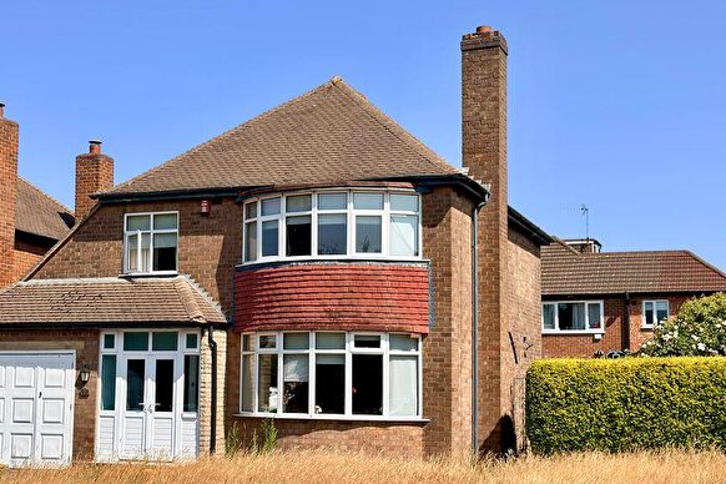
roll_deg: +0.2
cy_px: 271
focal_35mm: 55
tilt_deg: +5.5
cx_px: 296
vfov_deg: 24.6
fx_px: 1109
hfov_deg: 36.1
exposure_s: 1/4630
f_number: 1.78
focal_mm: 6.76
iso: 64
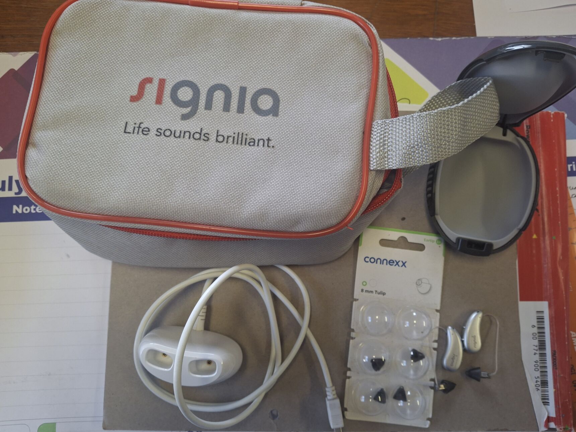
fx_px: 416
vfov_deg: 54.9
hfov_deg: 69.4
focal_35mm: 25
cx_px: 288
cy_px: 216
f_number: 1.8
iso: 100
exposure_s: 1/120
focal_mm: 4.69
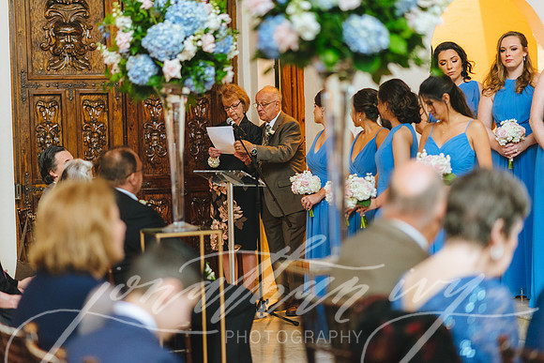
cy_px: 182
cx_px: 272
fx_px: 1285
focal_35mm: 85
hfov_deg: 23.9
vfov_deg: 16.1
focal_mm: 85
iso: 2500
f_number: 2
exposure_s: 1/200
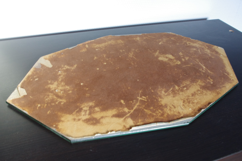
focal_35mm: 31
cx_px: 121
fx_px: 208
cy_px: 80
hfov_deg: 60.3
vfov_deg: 42.2
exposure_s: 1/4
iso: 800
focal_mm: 21.25
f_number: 8
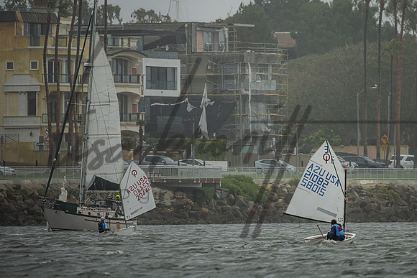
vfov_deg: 2.5
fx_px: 6338
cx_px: 270
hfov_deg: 3.8
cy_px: 98
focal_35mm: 547
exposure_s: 1/3200
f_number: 5.6
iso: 320
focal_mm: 400
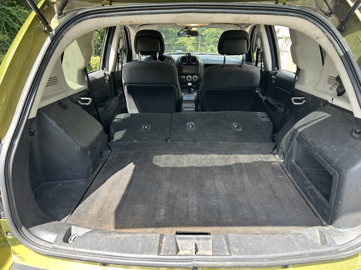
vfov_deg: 53.1
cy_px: 135
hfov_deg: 67.3
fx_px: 271
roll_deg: -6.1
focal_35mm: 26
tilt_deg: -18.8
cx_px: 180
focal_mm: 5.7
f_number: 1.5
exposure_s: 1/279
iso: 40
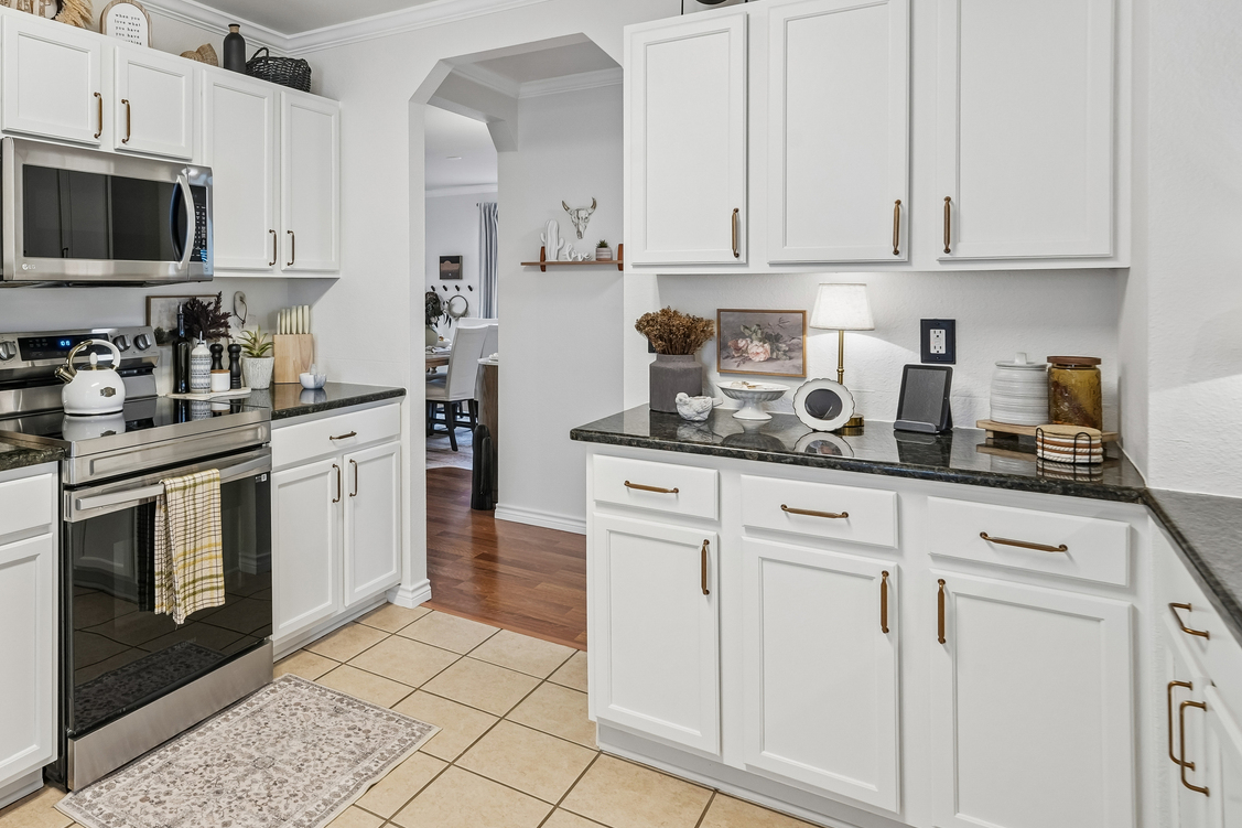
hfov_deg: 72.3
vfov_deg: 54.1
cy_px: 286
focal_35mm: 23
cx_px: 355
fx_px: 793
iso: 500
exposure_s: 1/15
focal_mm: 16
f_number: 8
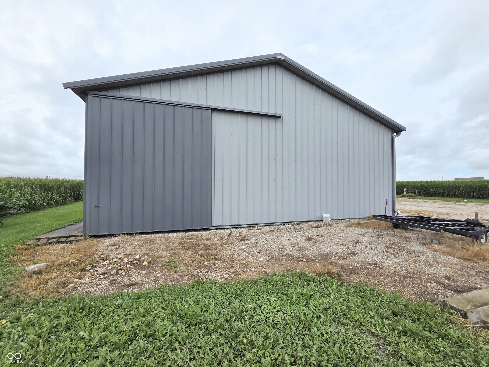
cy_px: 184
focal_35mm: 13
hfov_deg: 106.2
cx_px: 244
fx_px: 184
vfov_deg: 89.9
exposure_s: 1/2650
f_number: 2.2
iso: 50
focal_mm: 2.2
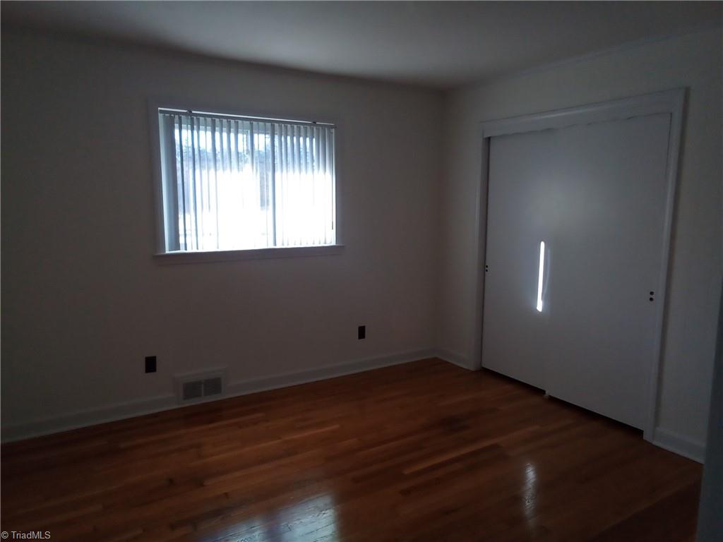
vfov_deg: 54.9
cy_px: 271
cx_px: 362
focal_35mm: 25
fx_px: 522
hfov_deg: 69.4
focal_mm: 2.05
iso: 101
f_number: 2.4
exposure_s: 1/60
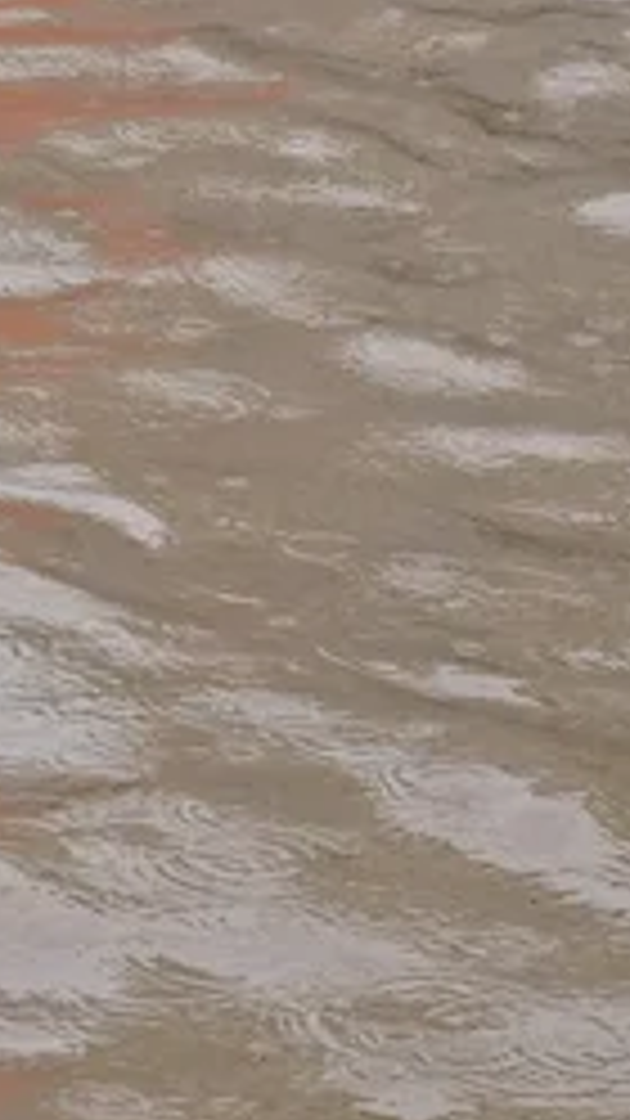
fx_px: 5585
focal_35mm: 188
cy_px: -344
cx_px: -774
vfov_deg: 11.2
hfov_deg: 6.2
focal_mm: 6.14
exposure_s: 1/100
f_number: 1.65
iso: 125
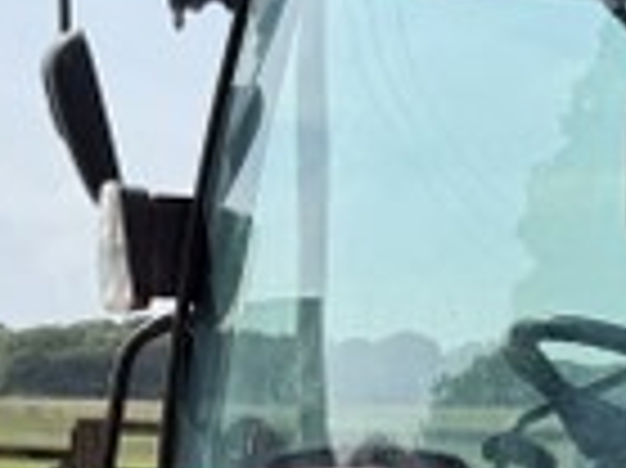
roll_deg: -1.7
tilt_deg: -5.7
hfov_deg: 14.3
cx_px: 446
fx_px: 2493
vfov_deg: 10.2
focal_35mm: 138
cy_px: 796
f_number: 1.78
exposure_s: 1/5319
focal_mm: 6.76
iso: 100
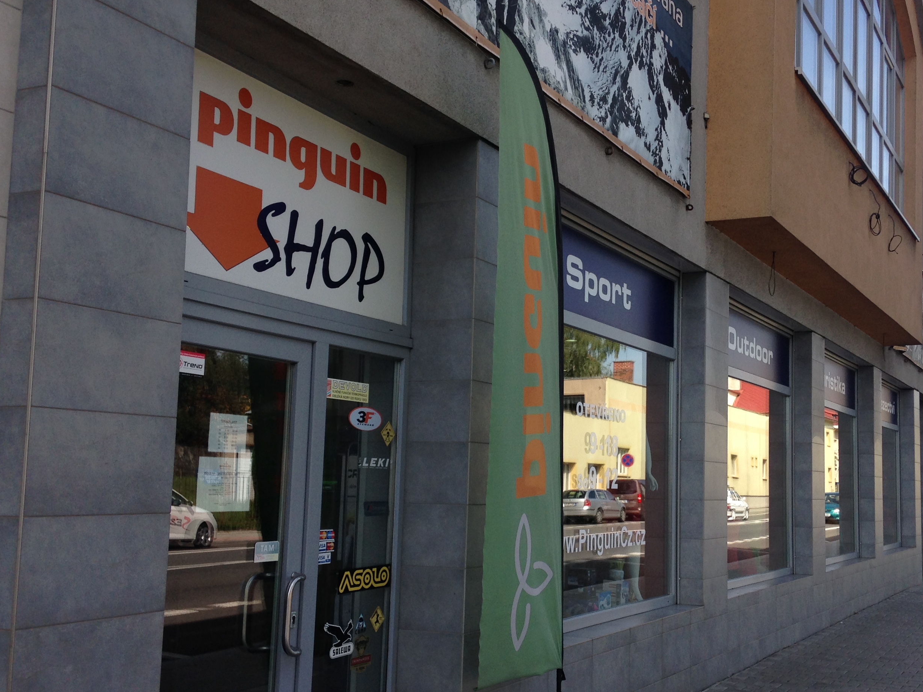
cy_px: 381
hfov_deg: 42.8
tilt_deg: +4.1
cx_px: 548
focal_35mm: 44
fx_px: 1173
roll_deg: +0.9
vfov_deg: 32.8
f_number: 2.4
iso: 50
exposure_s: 1/609
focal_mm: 4.12
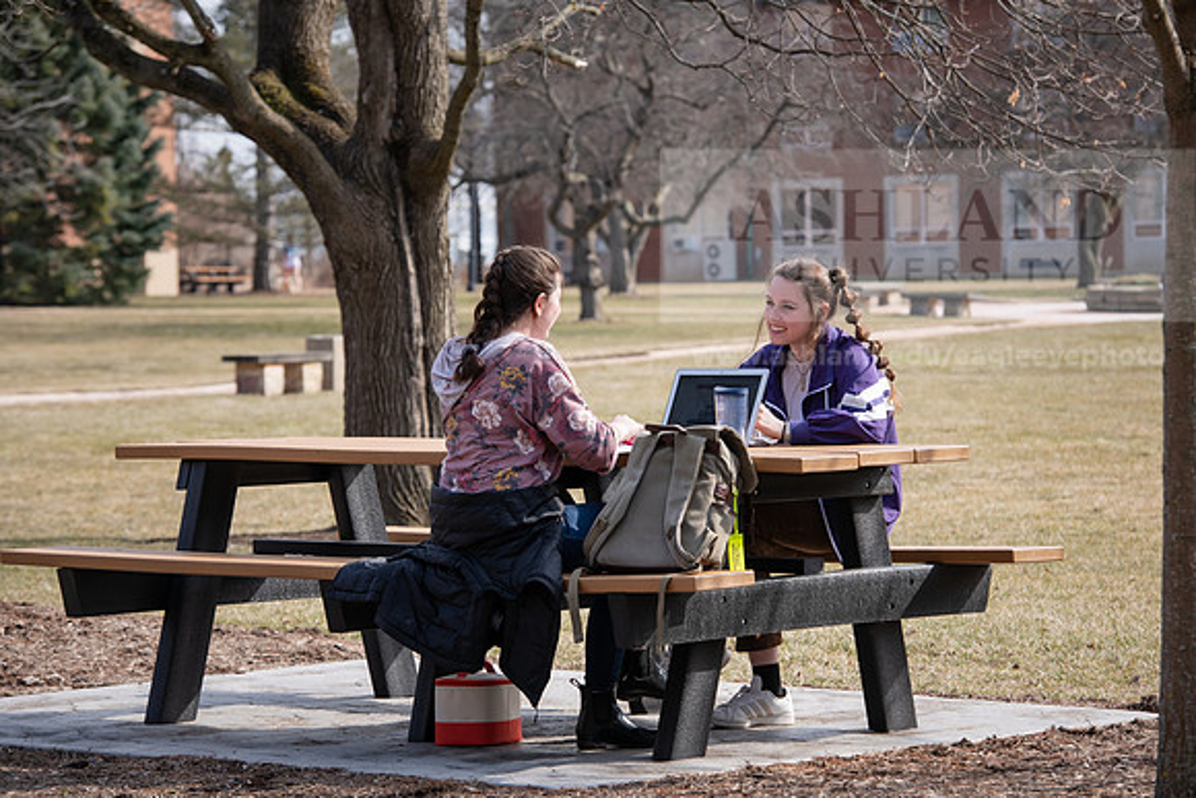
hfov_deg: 15.2
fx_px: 4486
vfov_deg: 10.2
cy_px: 399
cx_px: 598
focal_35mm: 135
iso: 250
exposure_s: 1/400
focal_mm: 135
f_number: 6.3
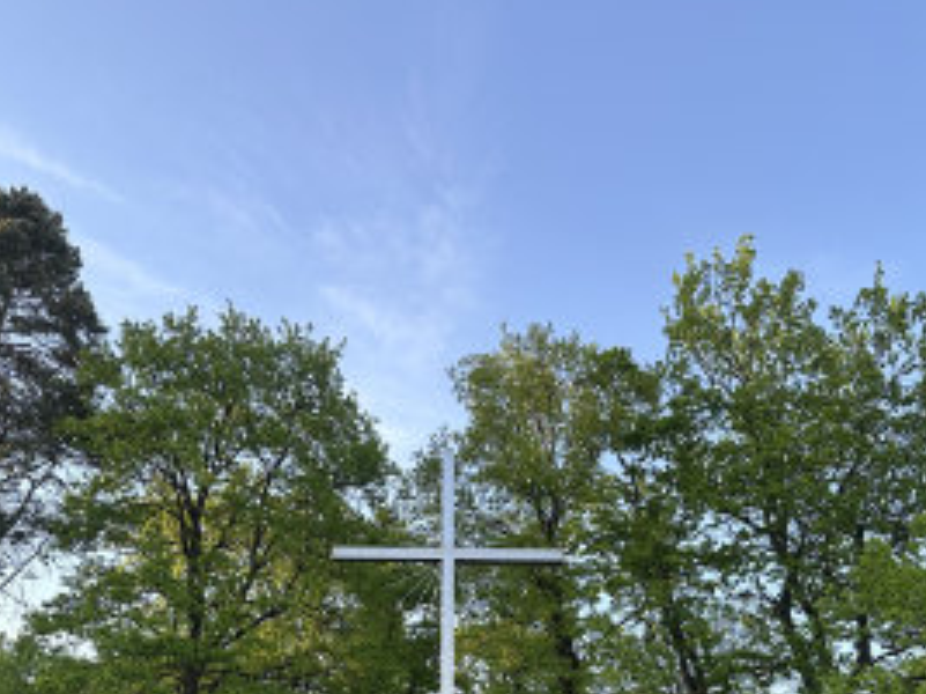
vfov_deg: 36.7
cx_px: 451
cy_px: 649
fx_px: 963
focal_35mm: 36
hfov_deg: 51.4
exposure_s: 1/642
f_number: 1.8
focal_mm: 6.9
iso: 80
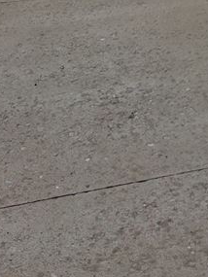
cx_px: 229
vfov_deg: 18.4
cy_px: -172
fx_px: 729
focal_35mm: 91
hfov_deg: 15.8
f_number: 1.8
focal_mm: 4
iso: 25
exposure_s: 1/1028
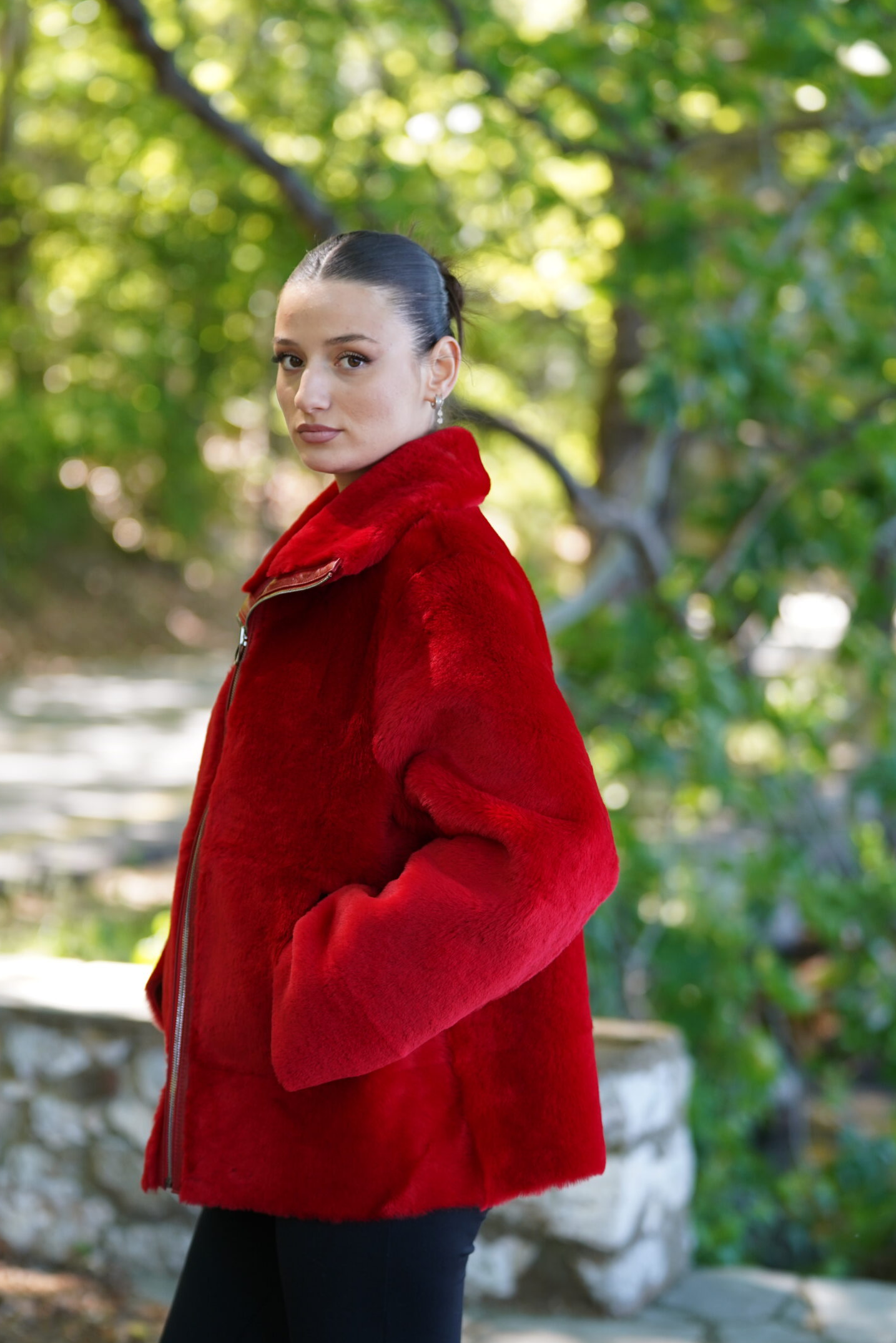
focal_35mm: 94
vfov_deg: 21.7
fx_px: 3507
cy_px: 673
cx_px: 405
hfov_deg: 14.6
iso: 500
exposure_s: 1/320
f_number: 2.8
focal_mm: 79
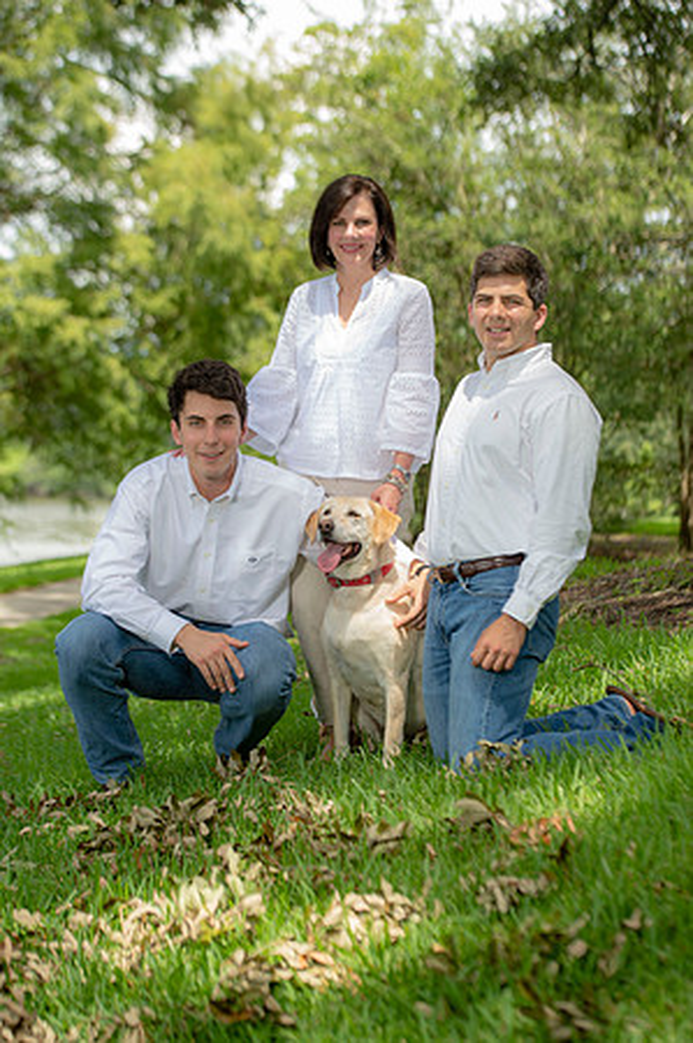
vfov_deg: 25.4
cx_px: 346
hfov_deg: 17.0
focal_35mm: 80
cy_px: 522
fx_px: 2315
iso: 100
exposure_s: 1/200
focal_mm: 80
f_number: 4
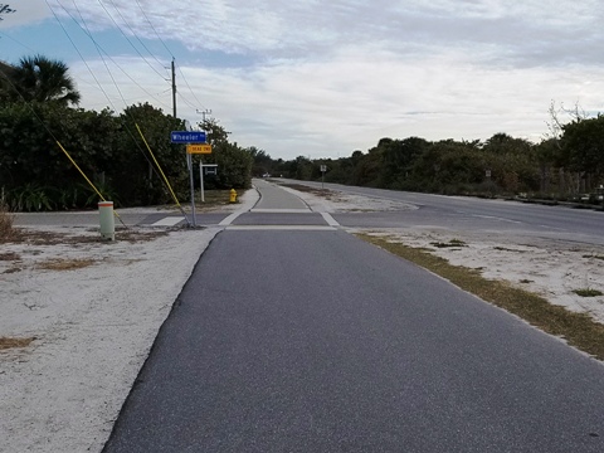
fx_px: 454
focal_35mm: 26
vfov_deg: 53.1
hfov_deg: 67.3
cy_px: 226
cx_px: 302
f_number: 1.7
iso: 50
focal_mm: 4.2
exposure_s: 1/1880
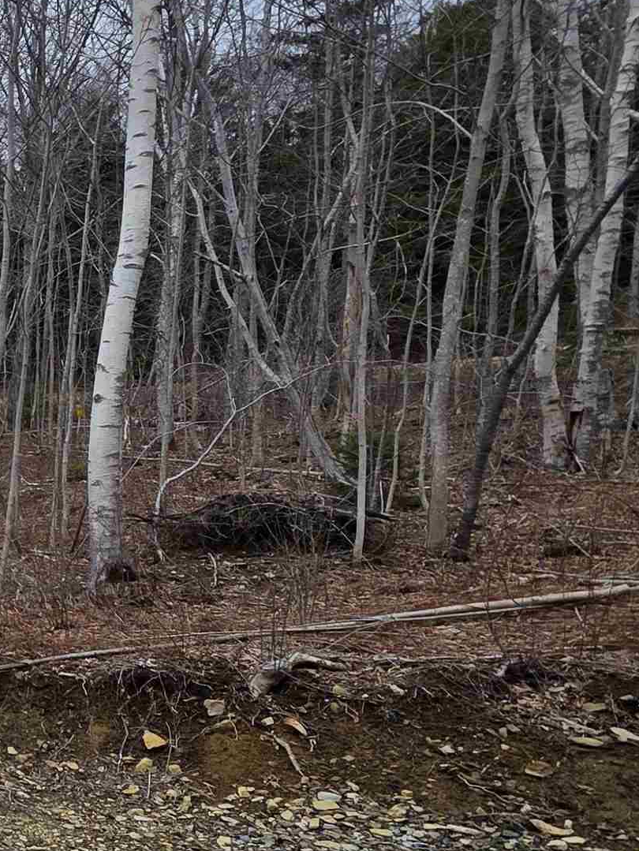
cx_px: -370
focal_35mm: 37
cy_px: 570
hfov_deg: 25.8
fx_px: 910
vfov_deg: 49.2
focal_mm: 2.2
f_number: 1.9
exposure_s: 1/1005
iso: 40
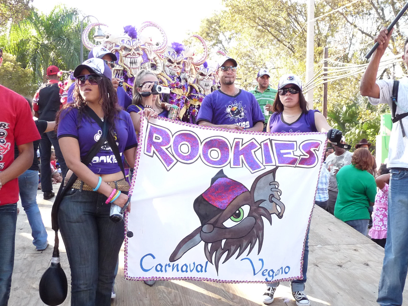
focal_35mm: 47
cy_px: 178
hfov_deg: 40.4
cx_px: 214
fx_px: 554
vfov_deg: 30.8
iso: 200
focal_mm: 4.9
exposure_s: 1/200
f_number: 2.8
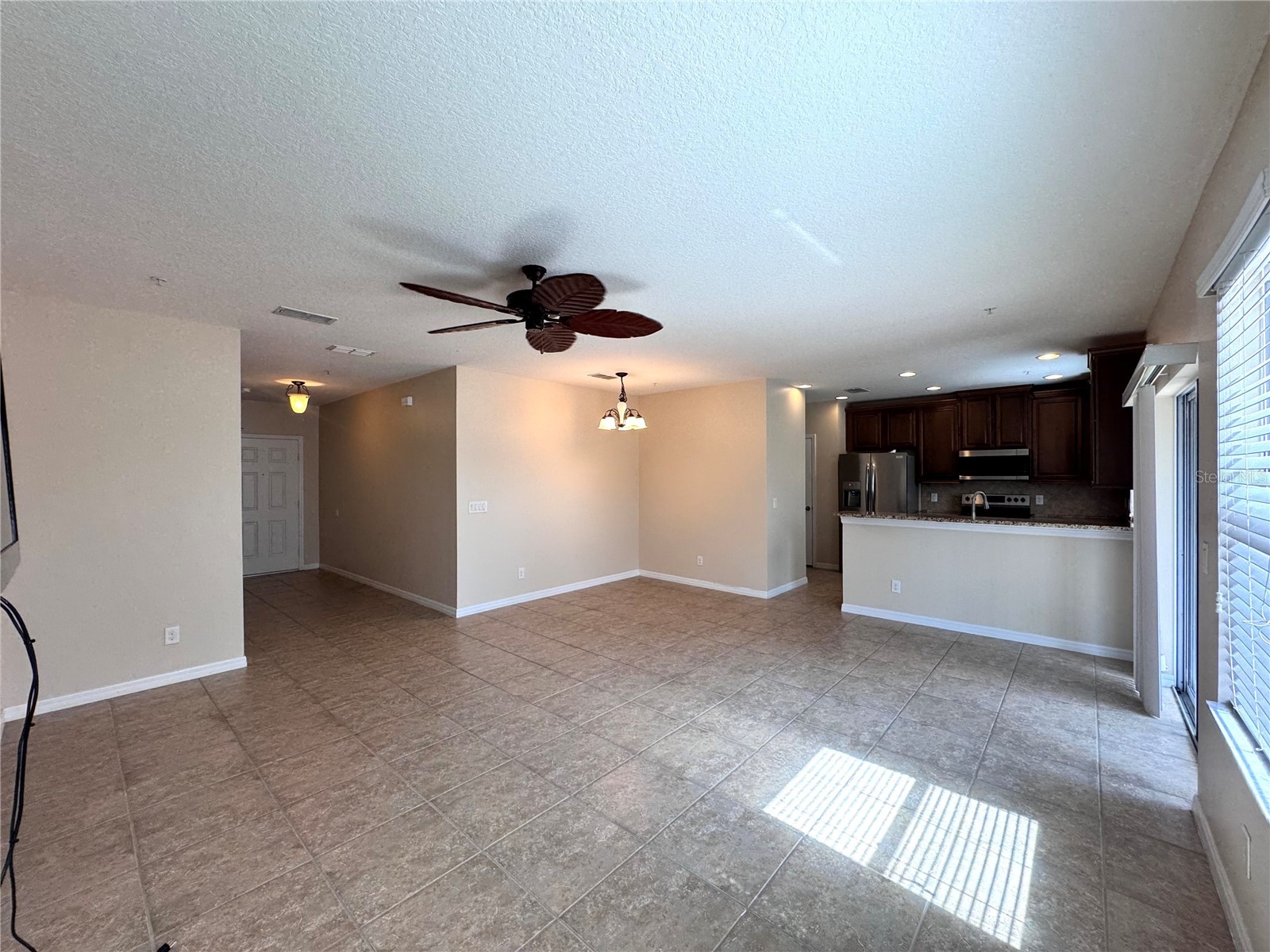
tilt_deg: -0.8
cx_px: 635
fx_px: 514
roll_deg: +0.2
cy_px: 476
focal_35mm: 14
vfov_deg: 85.7
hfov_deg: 102.1
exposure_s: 1/120
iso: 80
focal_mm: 2.22
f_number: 2.2
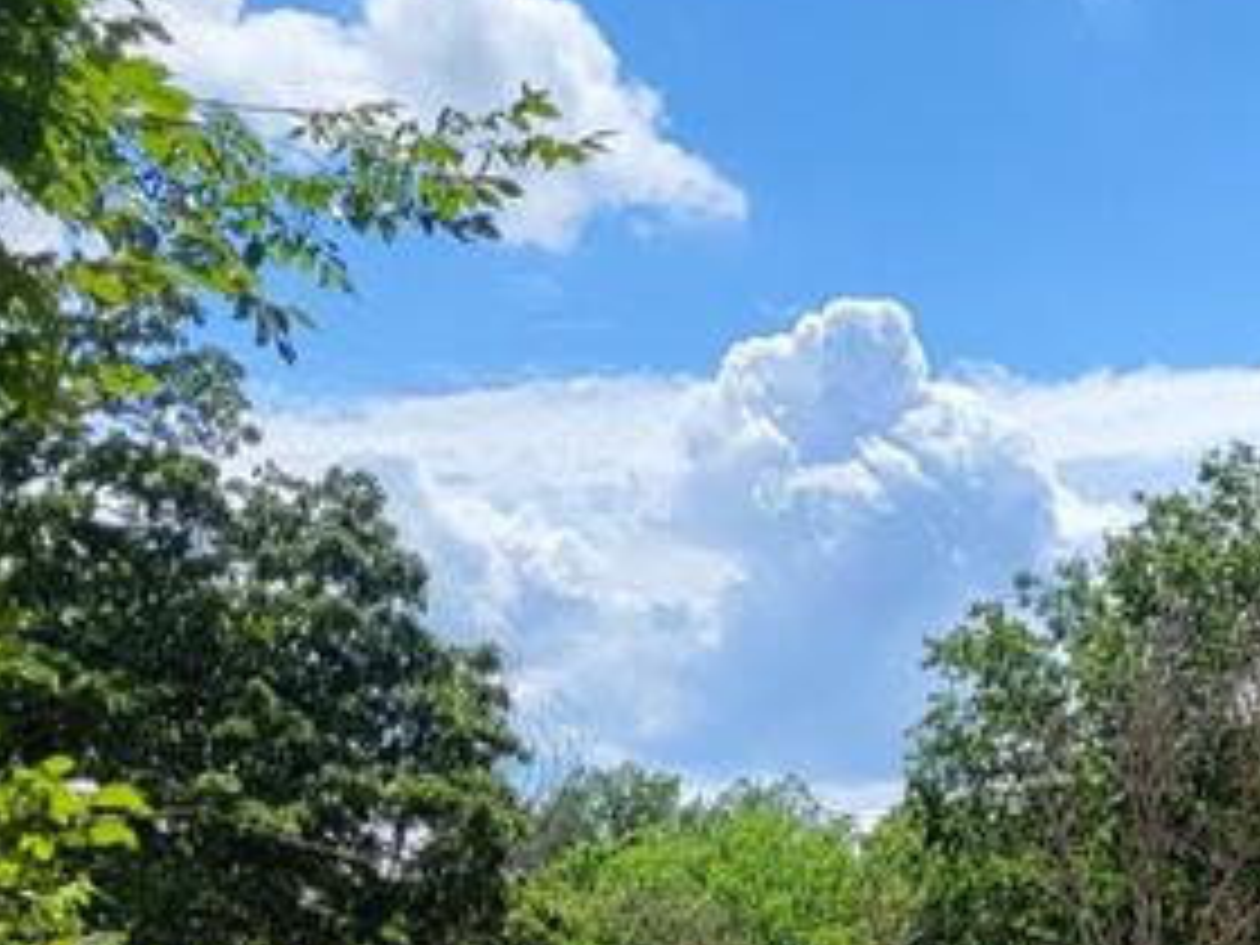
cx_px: 2074
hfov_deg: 17.7
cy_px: 1516
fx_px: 3458
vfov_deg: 14.3
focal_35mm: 95
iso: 40
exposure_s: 1/2145
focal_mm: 5.4
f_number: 1.8
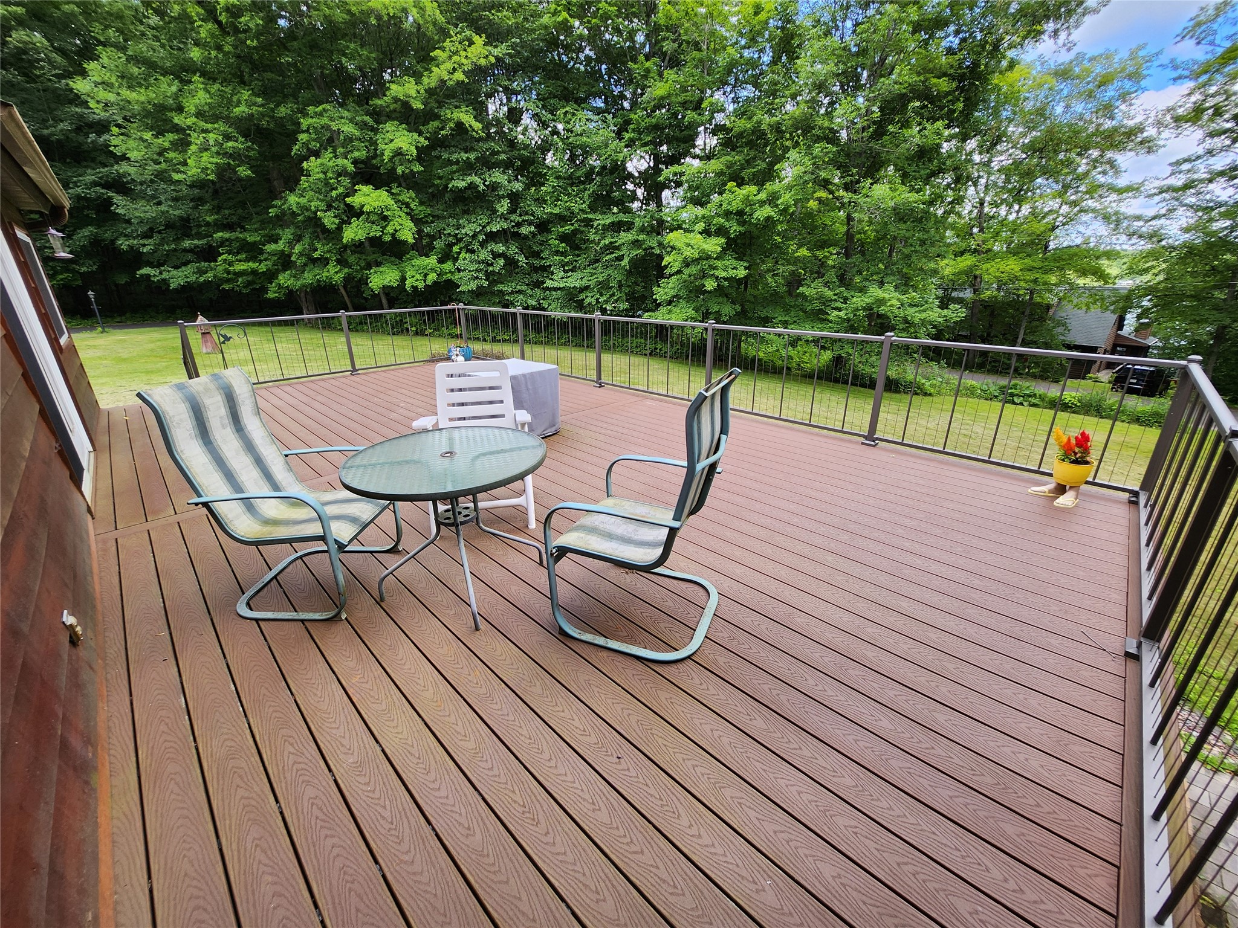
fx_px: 465
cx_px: 619
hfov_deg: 106.2
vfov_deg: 89.9
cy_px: 464
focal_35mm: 13
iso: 32
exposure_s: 1/155
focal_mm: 1.7
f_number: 2.2
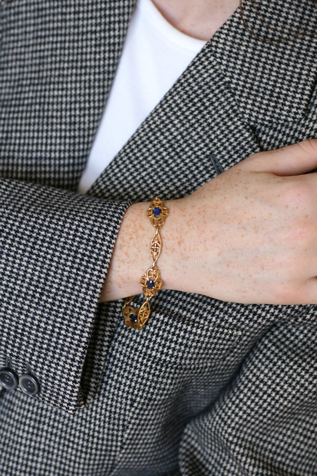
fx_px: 1387
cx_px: 158
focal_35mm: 105
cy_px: 238
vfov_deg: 19.5
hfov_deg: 13.0
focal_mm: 70
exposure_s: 1/125
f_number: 3.2
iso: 200
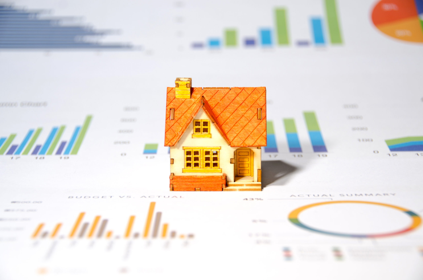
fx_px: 985
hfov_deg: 24.2
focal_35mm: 84
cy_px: 140
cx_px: 212
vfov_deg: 16.2
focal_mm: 56
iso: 100
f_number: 5.6
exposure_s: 1/125
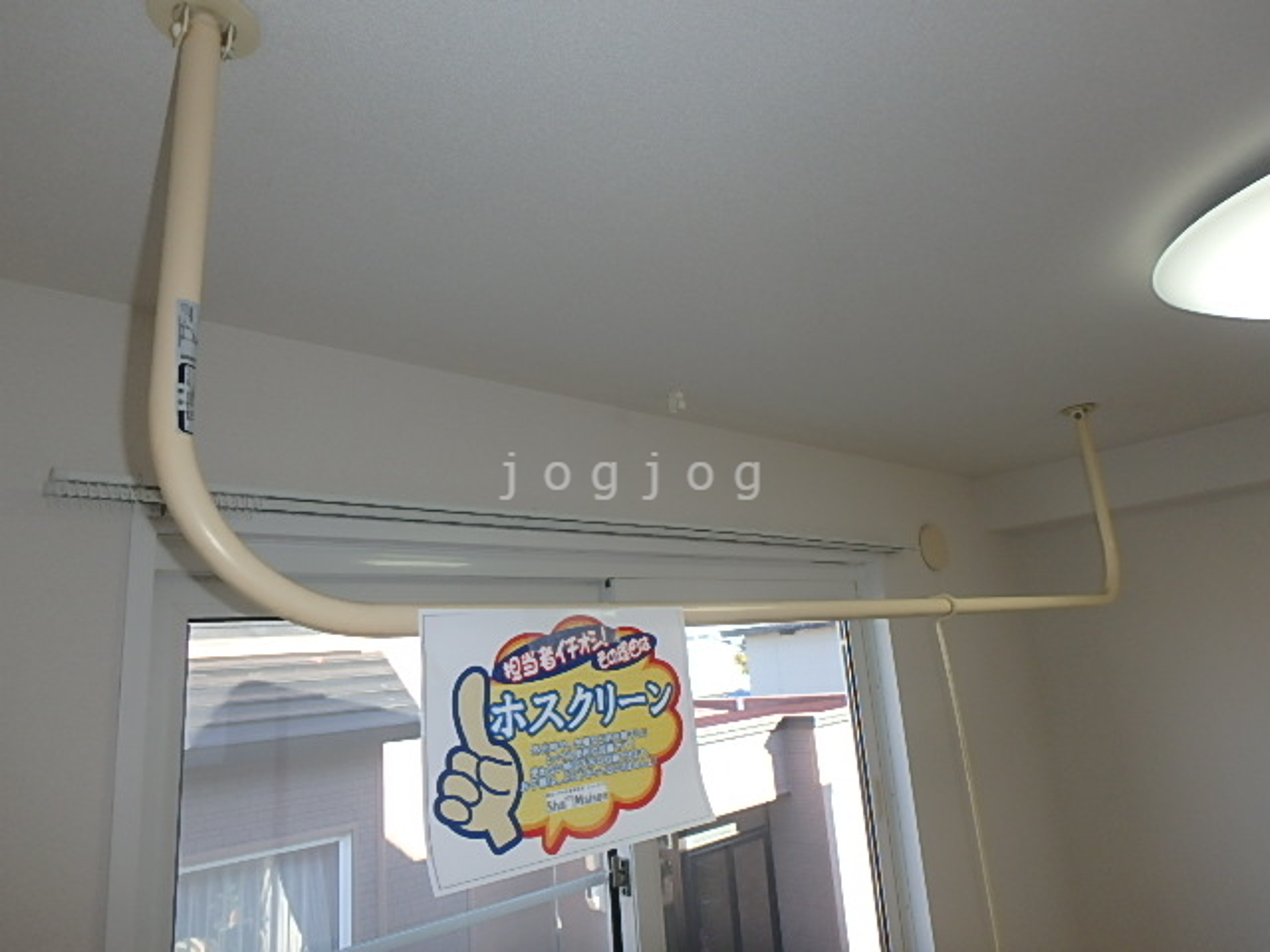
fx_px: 770
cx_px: 635
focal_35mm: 21
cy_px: 476
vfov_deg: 63.4
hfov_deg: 79.0
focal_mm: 3.7
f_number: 3.5
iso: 125
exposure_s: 1/80
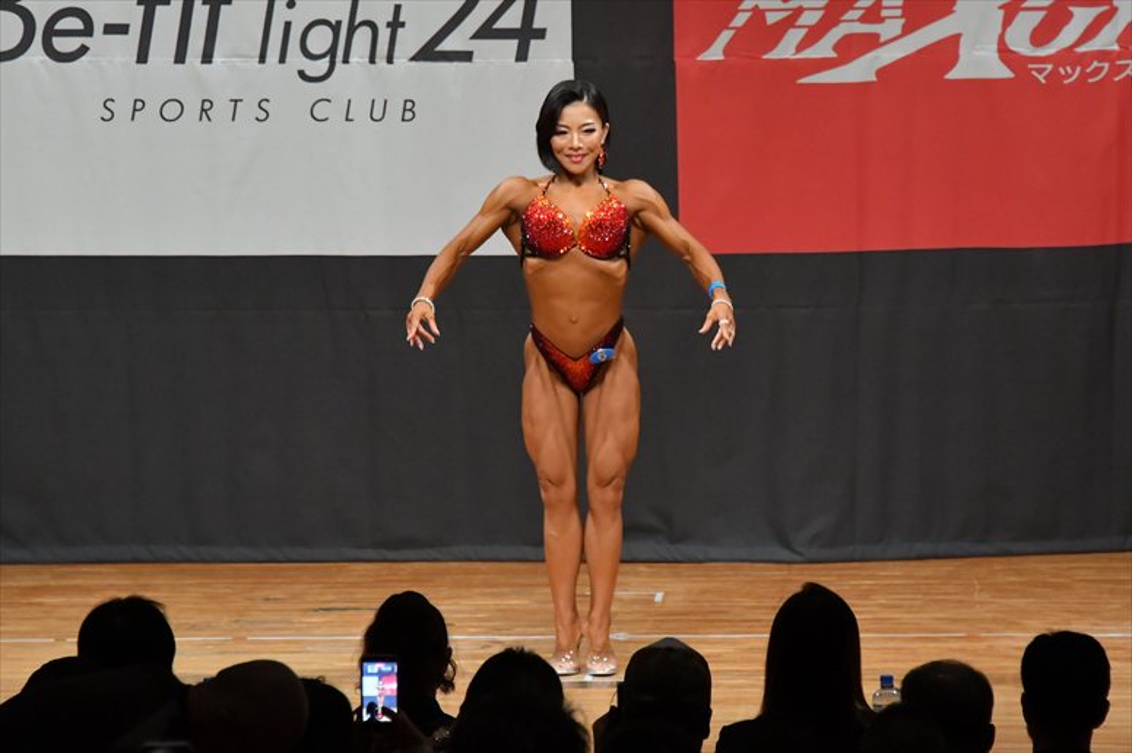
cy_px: 376
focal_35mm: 270
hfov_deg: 7.6
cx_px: 566
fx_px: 8486
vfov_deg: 5.1
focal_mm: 180
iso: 6400
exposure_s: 1/400
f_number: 5.6
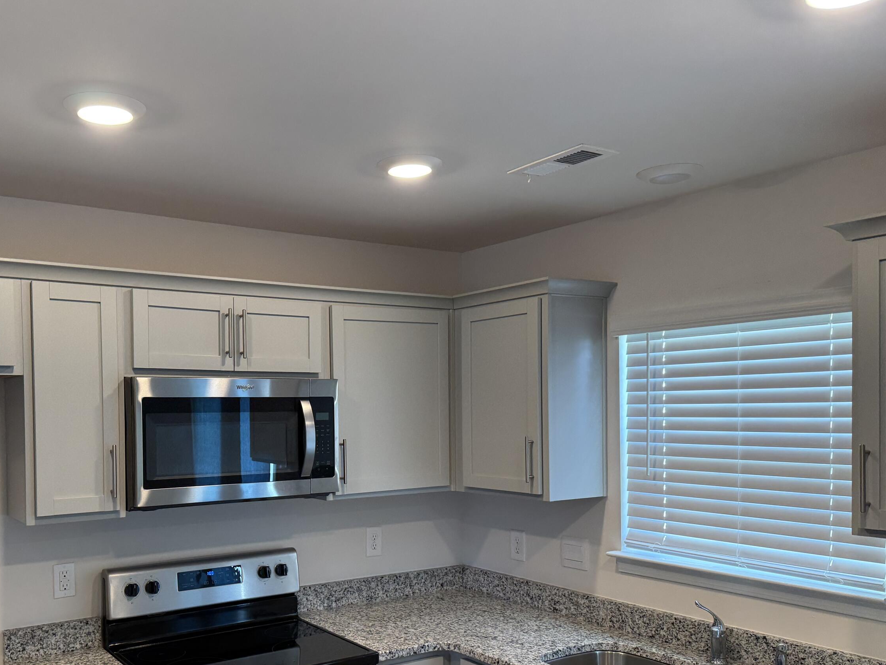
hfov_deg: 55.9
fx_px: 819
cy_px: 424
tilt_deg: -2.0
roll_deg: +0.5
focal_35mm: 32
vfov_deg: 43.7
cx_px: 317
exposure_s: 1/120
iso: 160
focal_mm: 6.76
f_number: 1.78
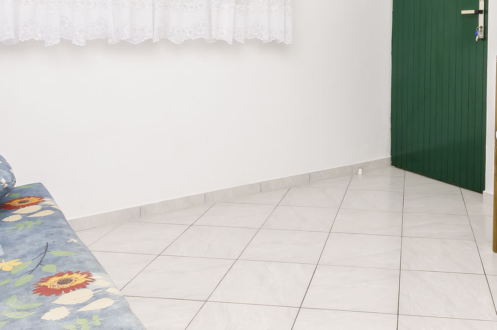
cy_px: 38
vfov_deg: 34.0
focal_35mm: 37
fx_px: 510
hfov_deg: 50.5
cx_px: 354
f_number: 9
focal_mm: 10
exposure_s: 1/200
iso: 250
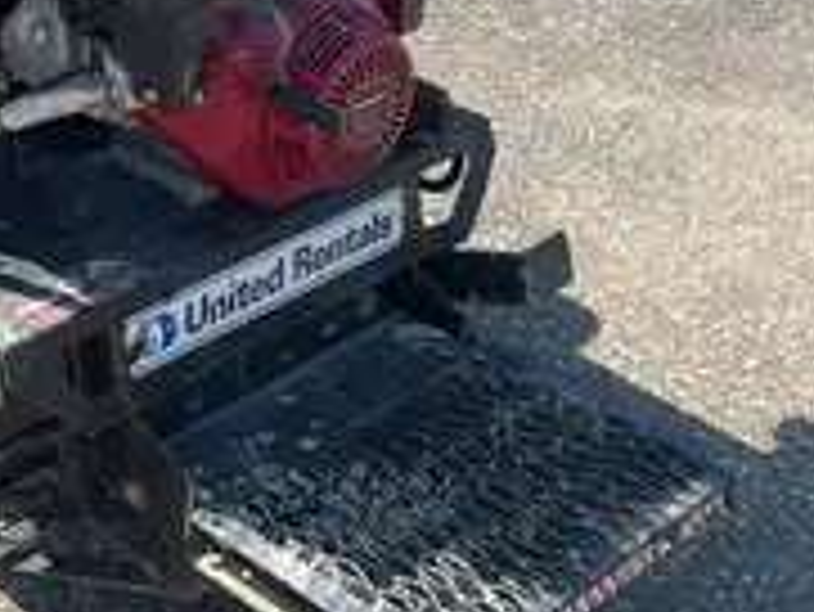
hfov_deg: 23.3
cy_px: -79
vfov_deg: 17.9
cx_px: -72
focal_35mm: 79
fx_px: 1859
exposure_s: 1/2101
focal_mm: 5.1
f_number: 1.6
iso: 50
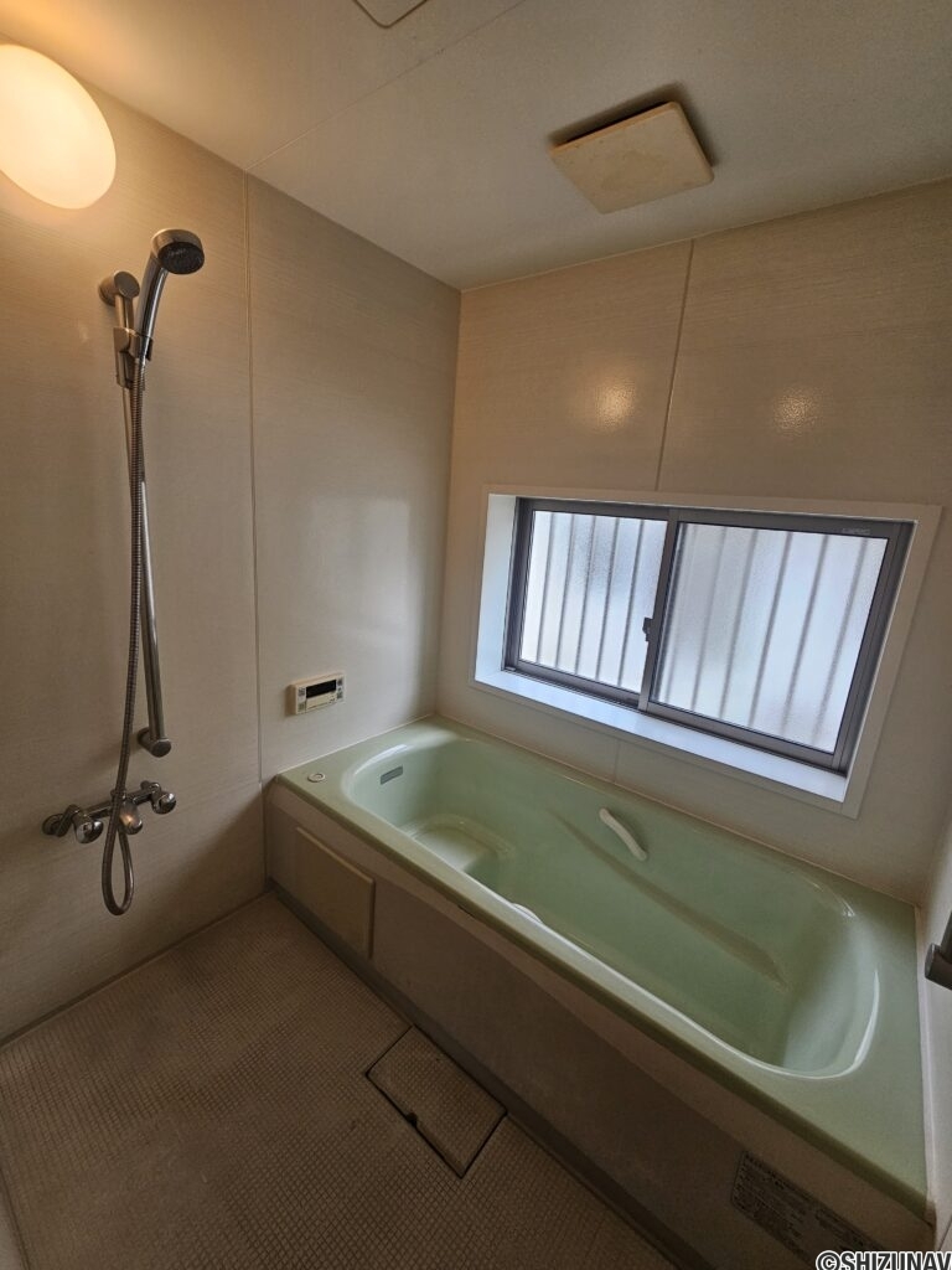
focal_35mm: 13
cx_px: 476
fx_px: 477
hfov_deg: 89.9
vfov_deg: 106.2
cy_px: 635
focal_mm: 2.2
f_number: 2.2
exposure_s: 1/100
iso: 100
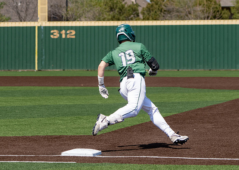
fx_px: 1457
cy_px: 93
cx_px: 80
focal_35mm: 215
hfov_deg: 9.4
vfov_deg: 6.7
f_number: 6.3
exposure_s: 1/2500
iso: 1000
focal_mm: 140
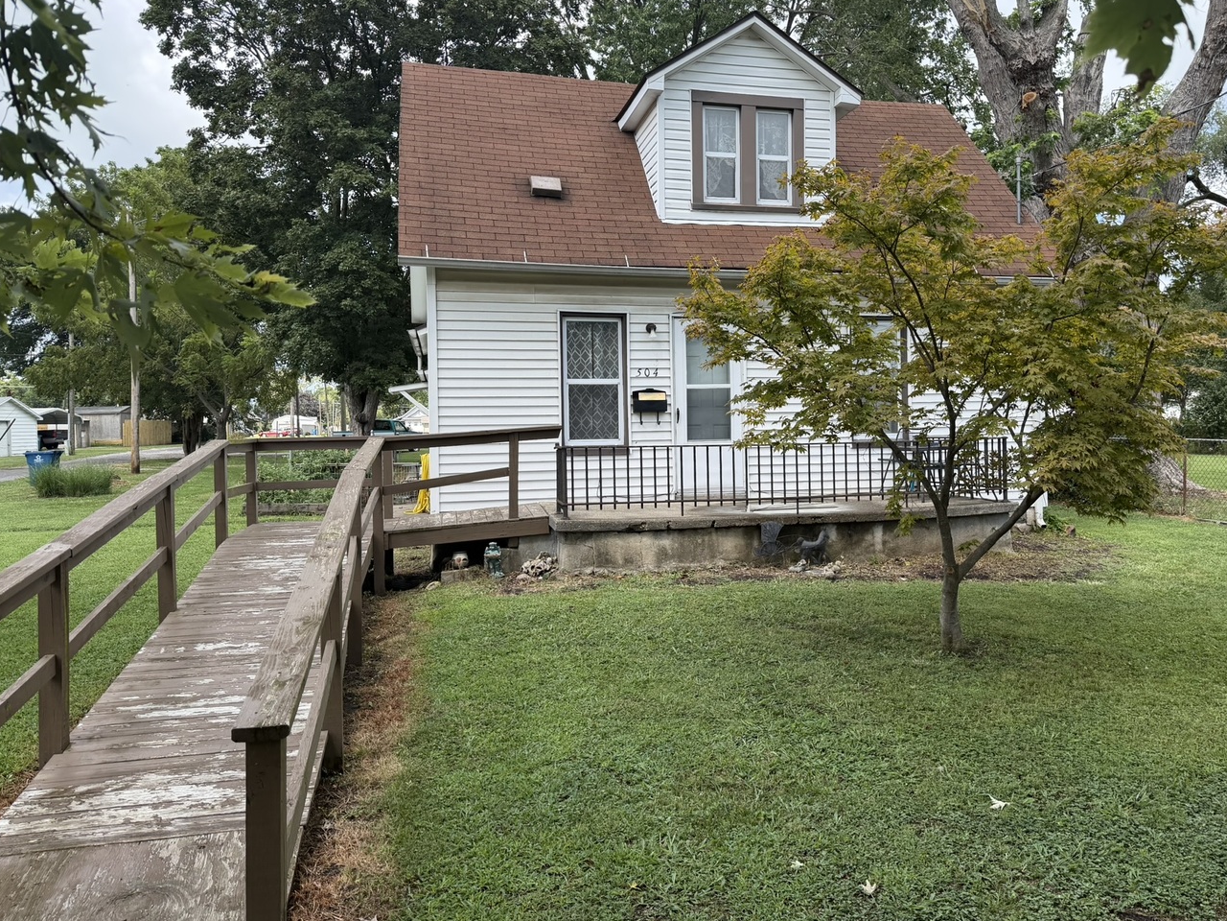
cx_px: 683
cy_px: 418
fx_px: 957
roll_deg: +0.8
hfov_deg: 65.1
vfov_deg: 51.3
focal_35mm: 27
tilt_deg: +0.7
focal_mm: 6.76
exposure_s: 1/1949
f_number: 1.78
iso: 100
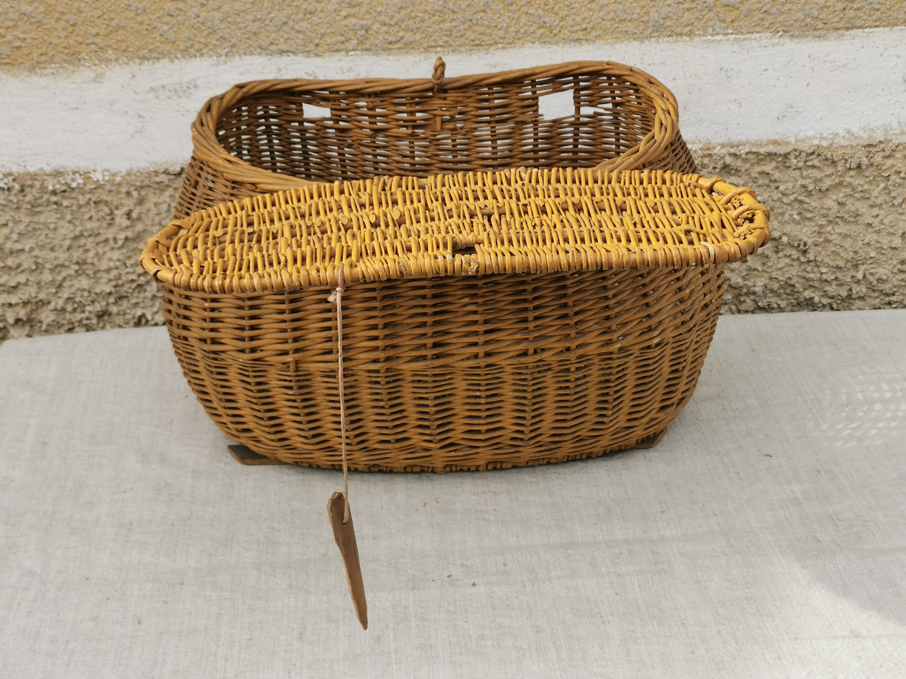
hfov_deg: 35.5
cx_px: 453
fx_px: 1413
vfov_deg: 27.0
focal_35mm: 54
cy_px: 340
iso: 50
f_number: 1.8
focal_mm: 5.58
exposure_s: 1/1466
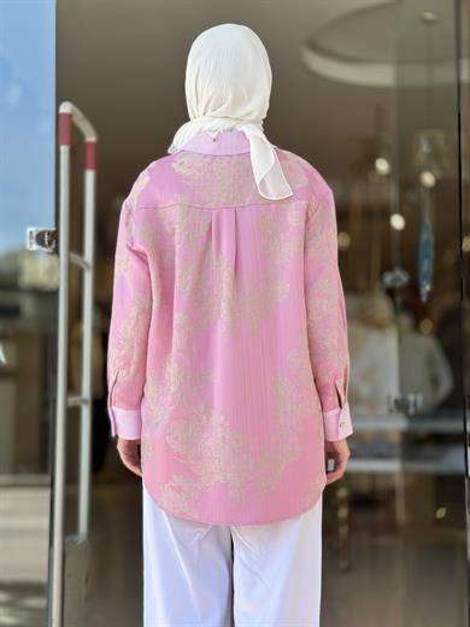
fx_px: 869
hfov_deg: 30.3
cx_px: 235
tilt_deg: +3.6
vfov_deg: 39.7
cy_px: 314
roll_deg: -0.3
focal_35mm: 48
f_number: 1.78
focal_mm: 6.86
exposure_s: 1/1258
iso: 80
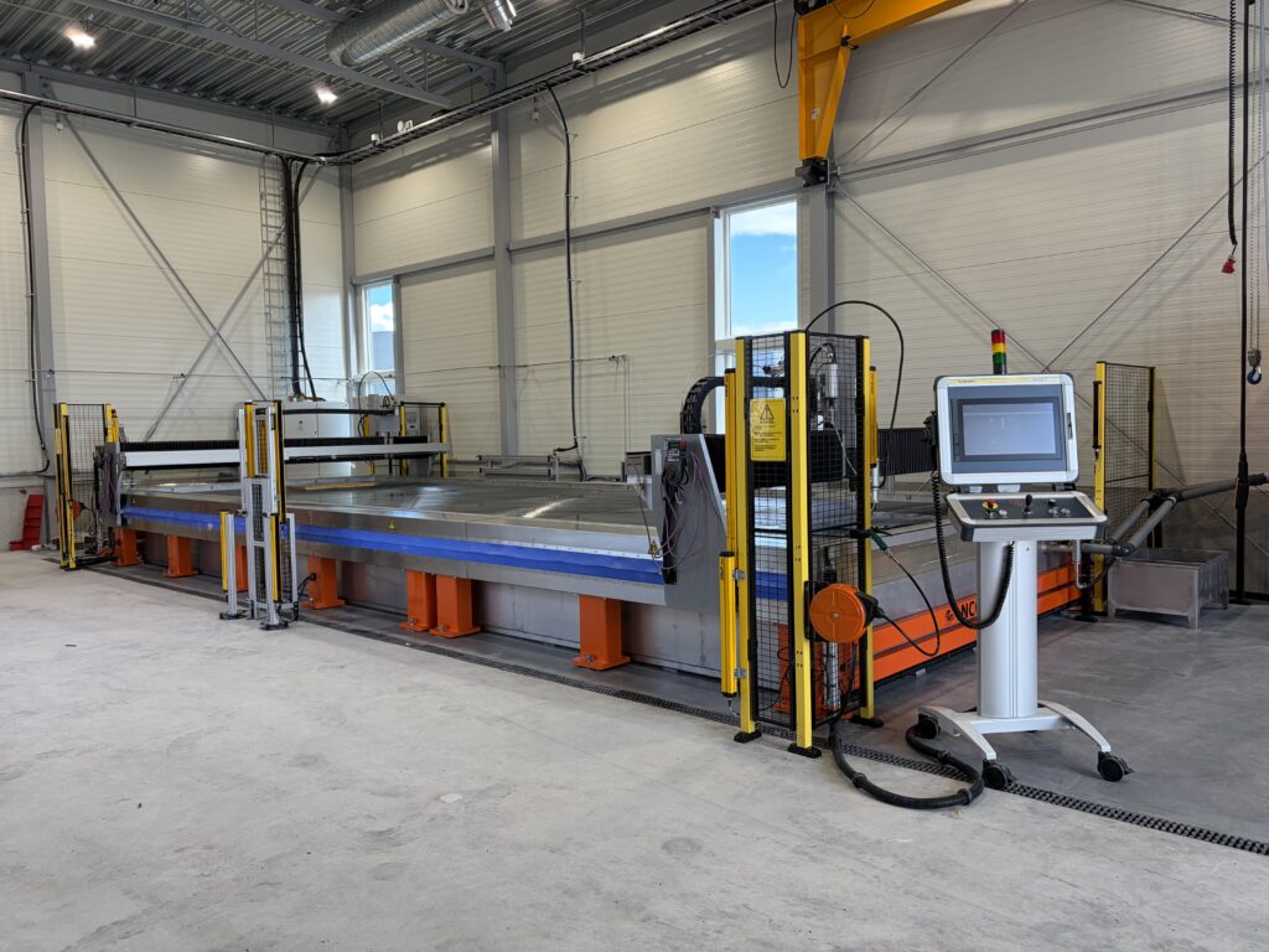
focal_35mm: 26
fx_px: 953
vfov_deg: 53.1
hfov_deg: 67.3
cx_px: 634
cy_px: 476
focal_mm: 5.96
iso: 50
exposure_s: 1/227
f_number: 1.6
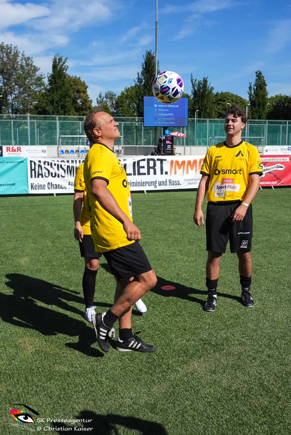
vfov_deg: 48.4
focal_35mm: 40
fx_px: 484
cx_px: 146
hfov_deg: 33.5
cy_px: 218
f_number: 4.5
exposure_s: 1/80000
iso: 5000
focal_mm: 27
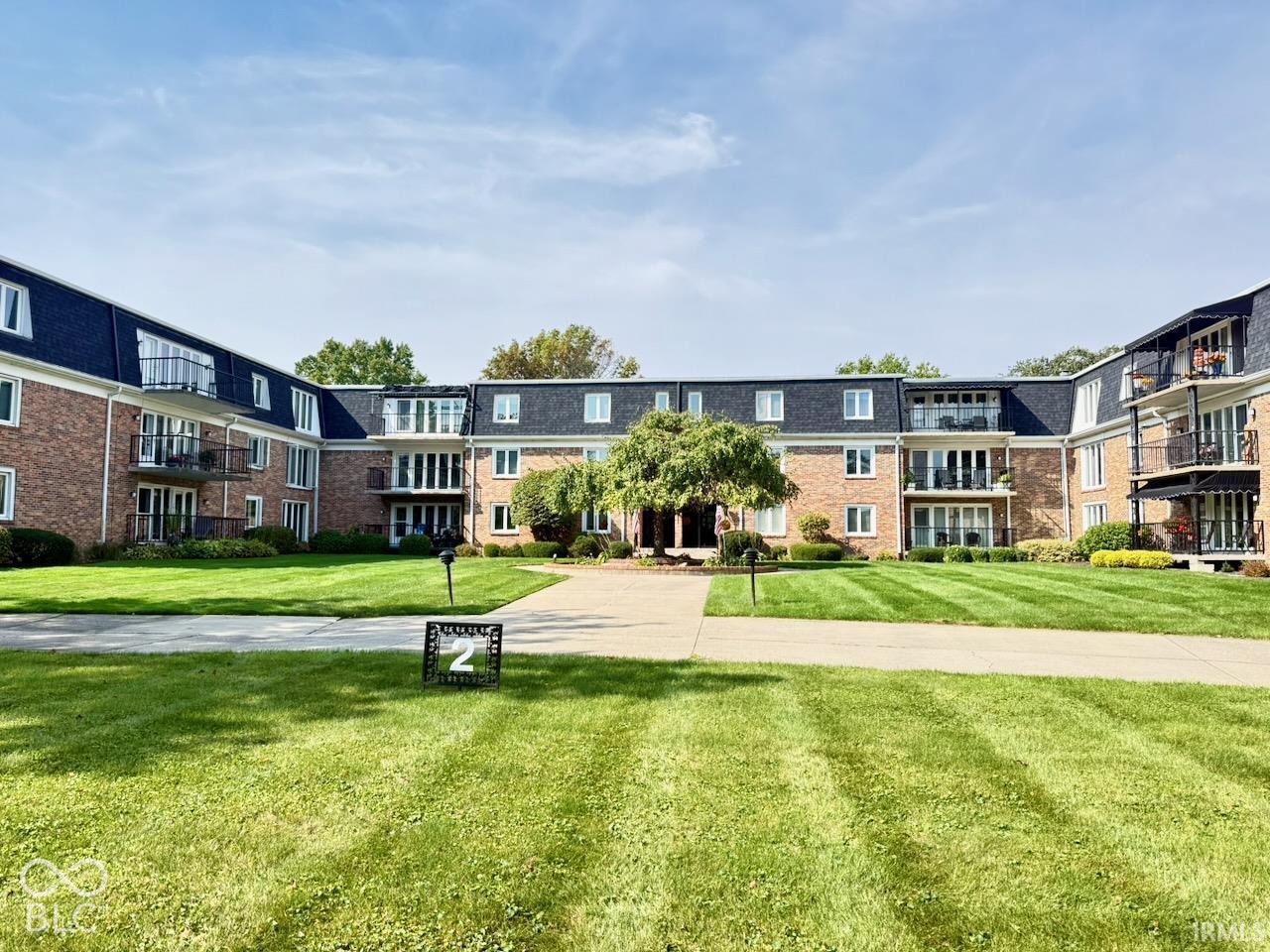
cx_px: 635
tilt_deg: +4.2
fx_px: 881
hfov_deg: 71.6
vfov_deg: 56.8
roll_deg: -0.8
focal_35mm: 24
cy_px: 476
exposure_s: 1/1770
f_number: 1.78
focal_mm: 6.76
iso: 100
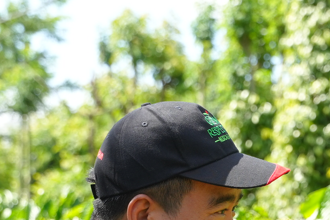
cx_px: 463
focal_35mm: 196
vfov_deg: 6.8
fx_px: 1800
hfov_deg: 10.2
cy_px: 387
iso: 200
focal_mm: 46.1
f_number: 4
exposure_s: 1/400
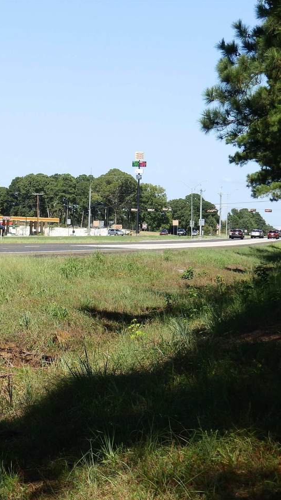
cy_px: 250
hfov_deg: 12.2
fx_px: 1311
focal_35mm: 99
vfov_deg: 21.6
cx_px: 72
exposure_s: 1/400
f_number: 4.7
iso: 80
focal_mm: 12.2
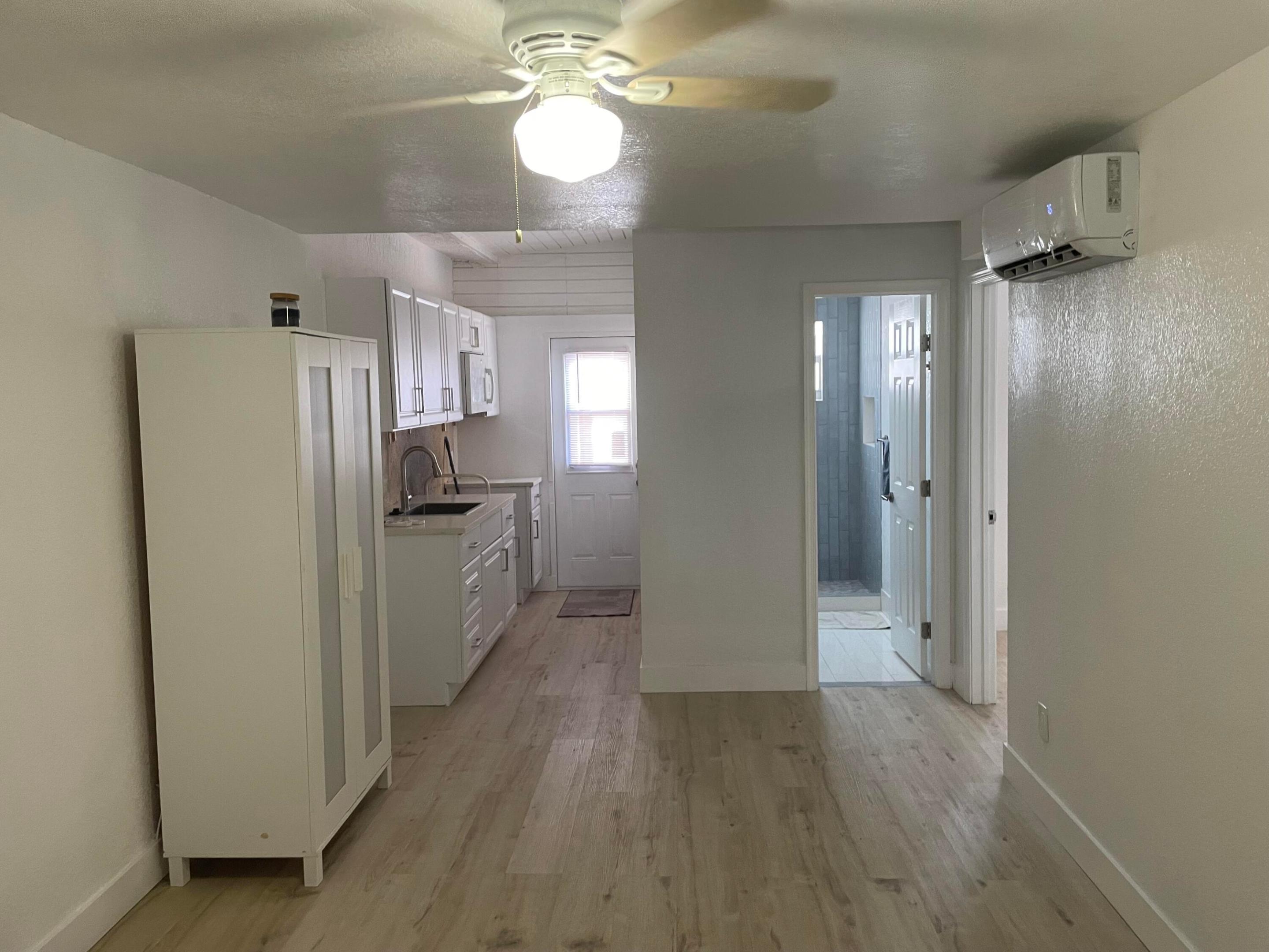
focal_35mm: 26
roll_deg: +1.6
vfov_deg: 53.1
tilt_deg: -3.3
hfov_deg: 67.3
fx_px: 953
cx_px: 634
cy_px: 476
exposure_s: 1/60
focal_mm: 4.2
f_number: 1.6
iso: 160
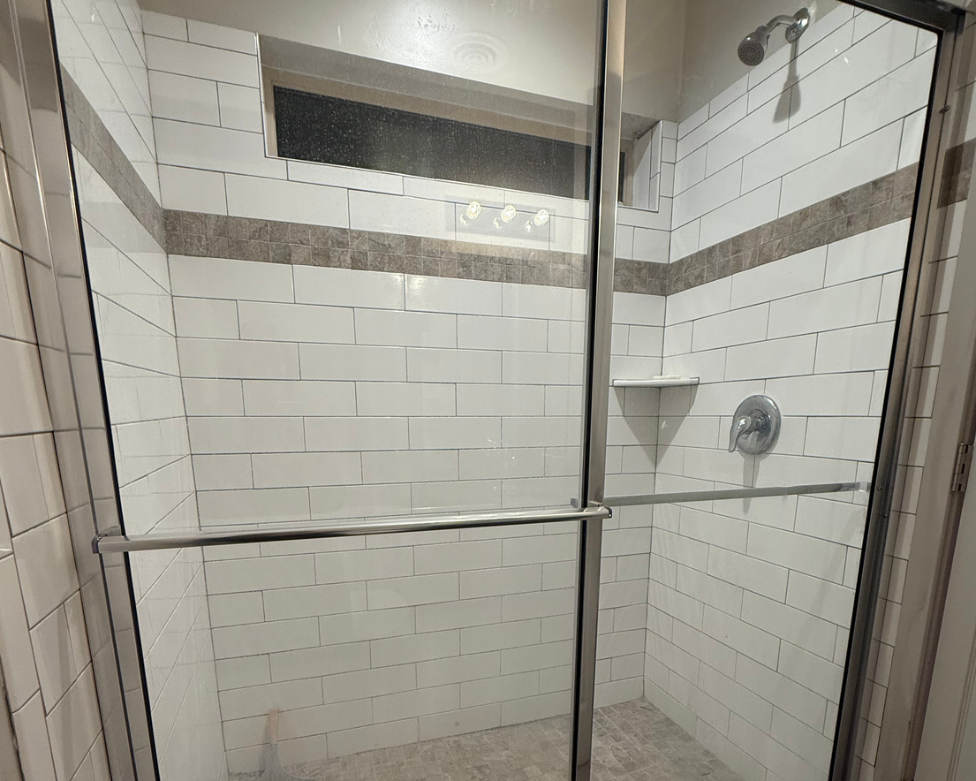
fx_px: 549
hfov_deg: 83.3
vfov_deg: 68.7
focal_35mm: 19
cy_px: 526
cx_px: 488
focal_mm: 2.22
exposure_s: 1/60
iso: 160
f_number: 2.2
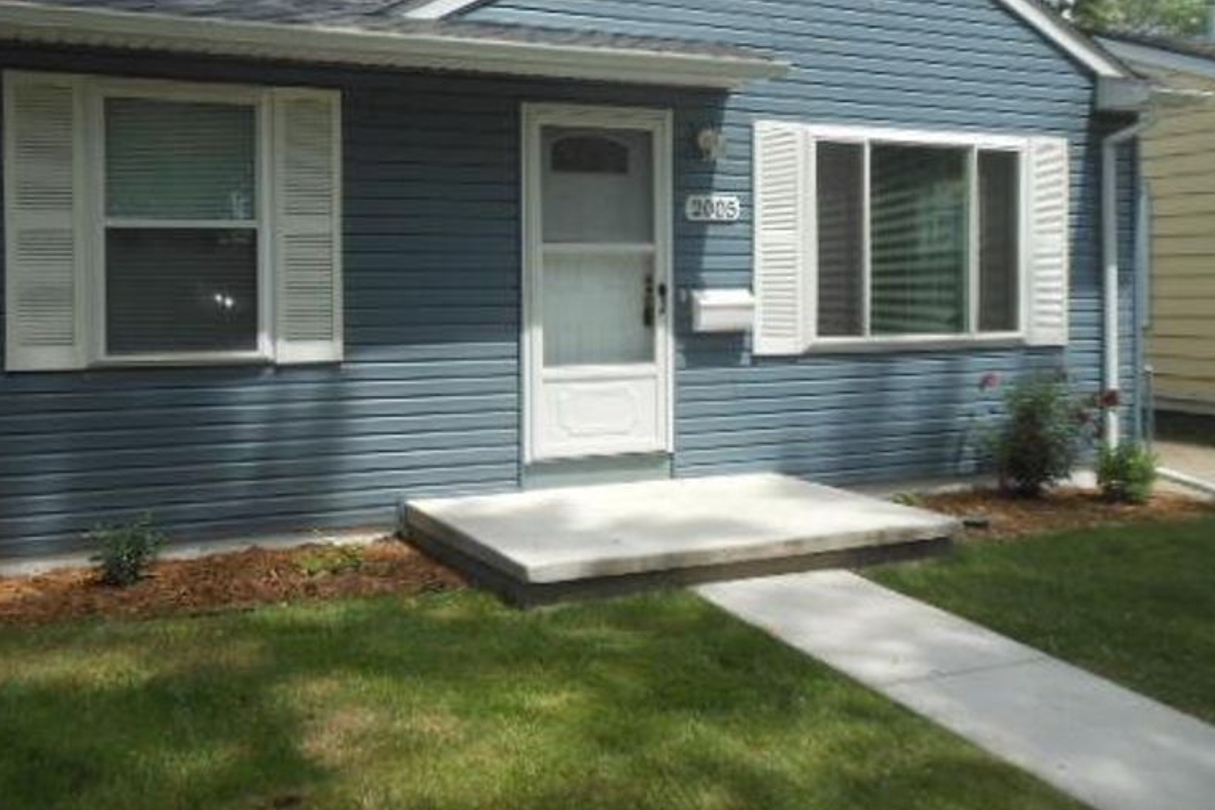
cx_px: 481
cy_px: 240
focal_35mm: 35
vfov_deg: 37.2
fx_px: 1181
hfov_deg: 54.0
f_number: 3.2
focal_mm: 4.5
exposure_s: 1/500
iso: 80
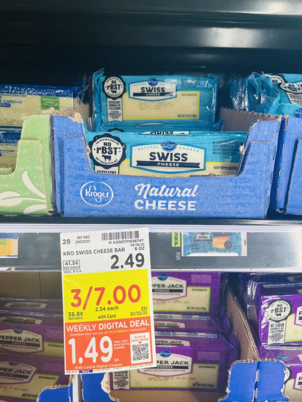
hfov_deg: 51.4
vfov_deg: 65.3
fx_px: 314
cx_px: 151
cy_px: 206
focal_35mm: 27
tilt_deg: -14.8
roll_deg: -0.5
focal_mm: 4.2
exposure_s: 1/121
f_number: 1.6
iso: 64
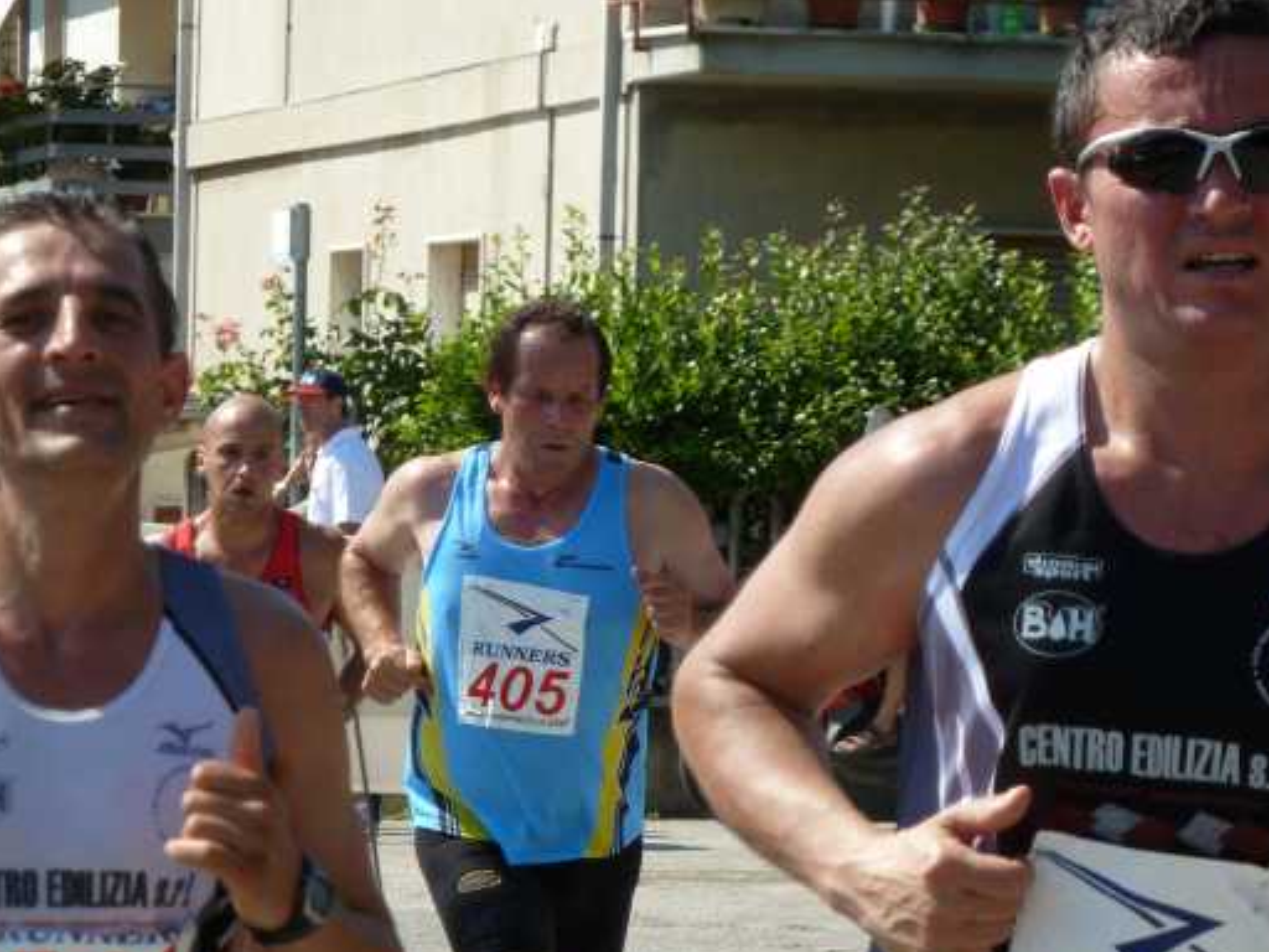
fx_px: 7918
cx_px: 734
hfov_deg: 9.2
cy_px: 566
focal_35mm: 216
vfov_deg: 6.9
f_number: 4.5
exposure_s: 1/500
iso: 125
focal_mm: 25.9
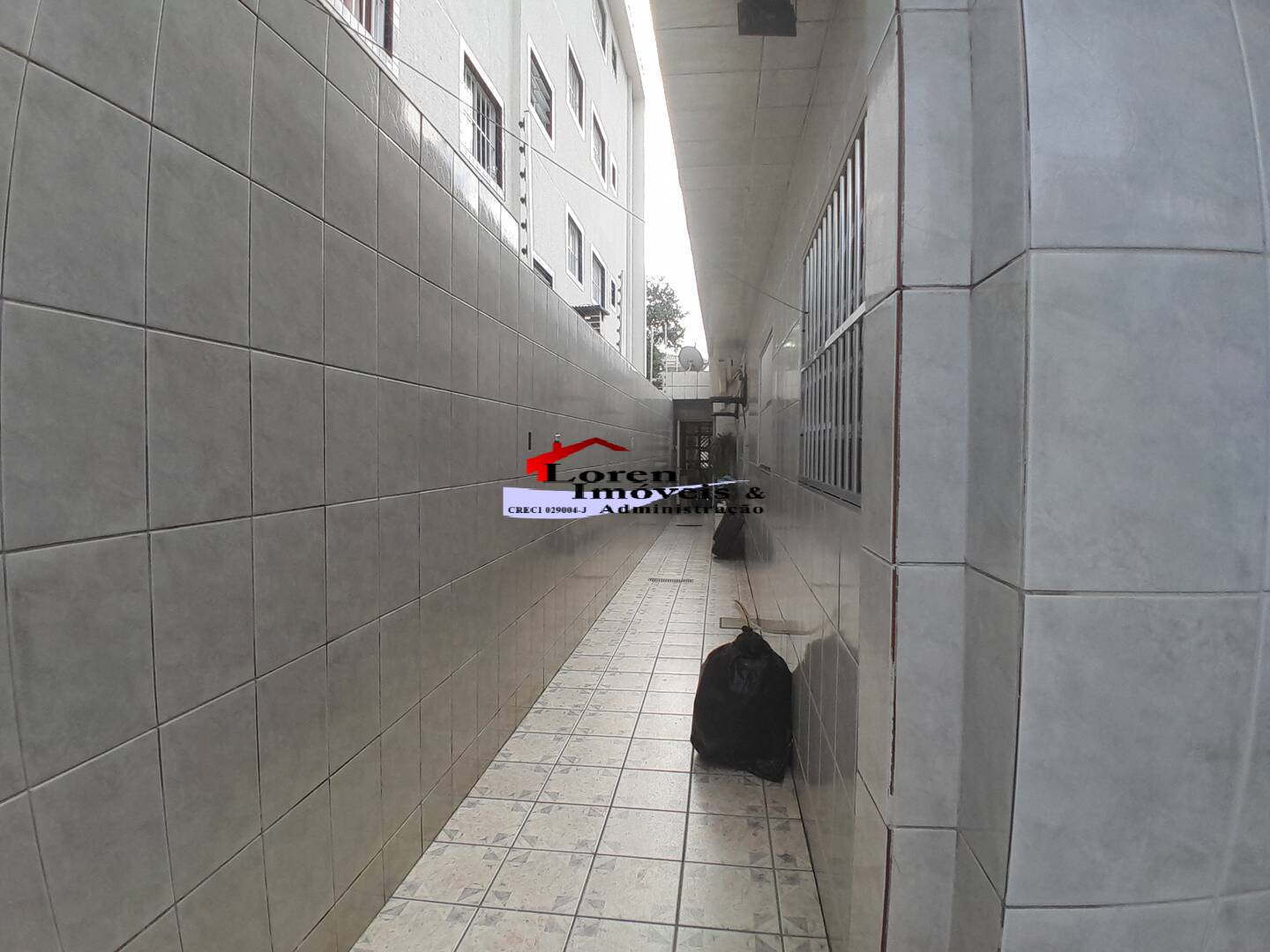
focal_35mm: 17
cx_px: 635
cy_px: 476
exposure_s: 1/392
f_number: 2.2
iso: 40
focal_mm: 1.46
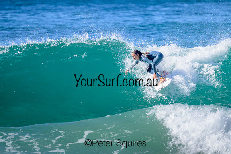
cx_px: 133
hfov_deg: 1.9
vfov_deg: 1.3
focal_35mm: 1090
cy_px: 49
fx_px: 6996
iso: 1600
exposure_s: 1/2000
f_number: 11
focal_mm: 800
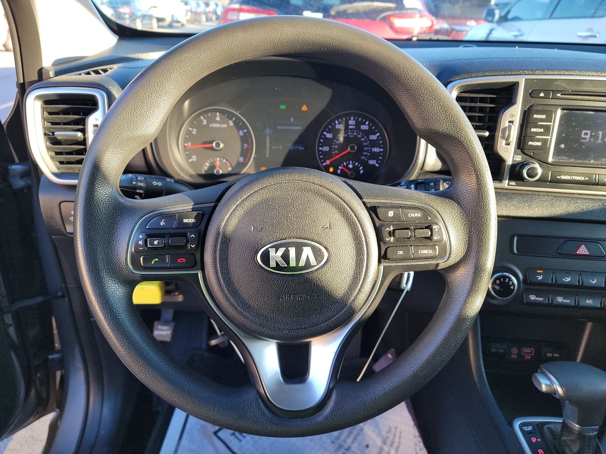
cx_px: 303
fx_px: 420
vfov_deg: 56.8
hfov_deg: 71.6
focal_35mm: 24
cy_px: 227
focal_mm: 6.7
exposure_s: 1/60
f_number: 1.8
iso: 78
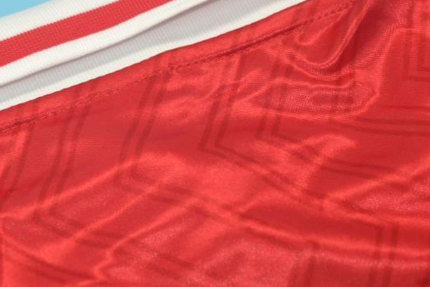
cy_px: 68
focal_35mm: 138
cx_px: 156
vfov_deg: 9.9
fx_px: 1648
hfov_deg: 14.8
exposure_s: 1/60
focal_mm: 45
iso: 200
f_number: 5.3
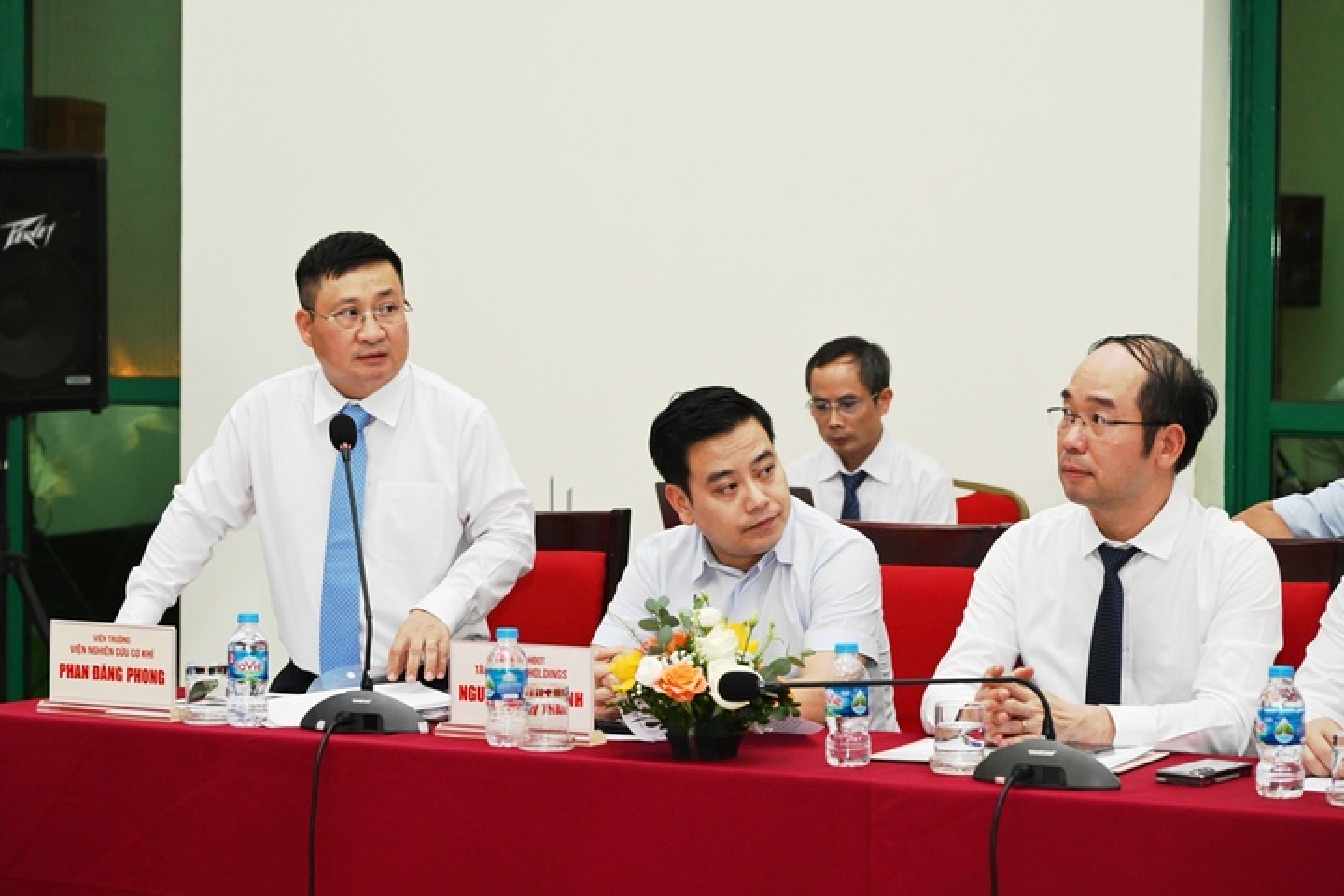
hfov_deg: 21.5
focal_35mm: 95
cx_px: 672
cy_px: 448
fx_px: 3546
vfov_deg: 14.4
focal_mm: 95
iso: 2000
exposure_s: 1/100
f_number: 6.3
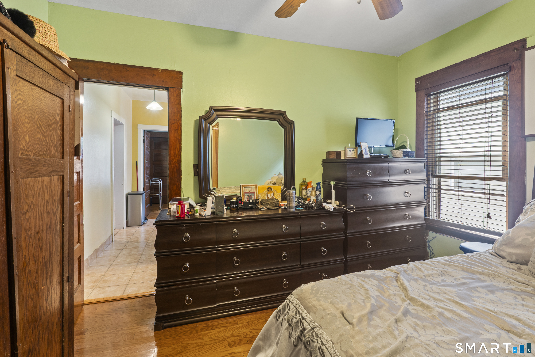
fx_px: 245
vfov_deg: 72.1
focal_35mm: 16
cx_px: 268
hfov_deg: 95.0
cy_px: 178
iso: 200
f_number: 6.3
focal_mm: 11
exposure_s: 1
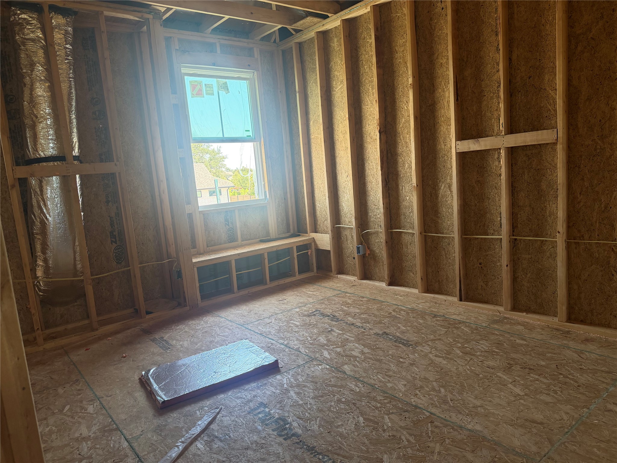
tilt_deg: -8.3
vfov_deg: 56.8
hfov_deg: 71.6
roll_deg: +4.7
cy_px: 232
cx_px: 308
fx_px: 428
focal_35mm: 24
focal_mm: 6.76
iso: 200
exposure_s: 1/152
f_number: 1.78
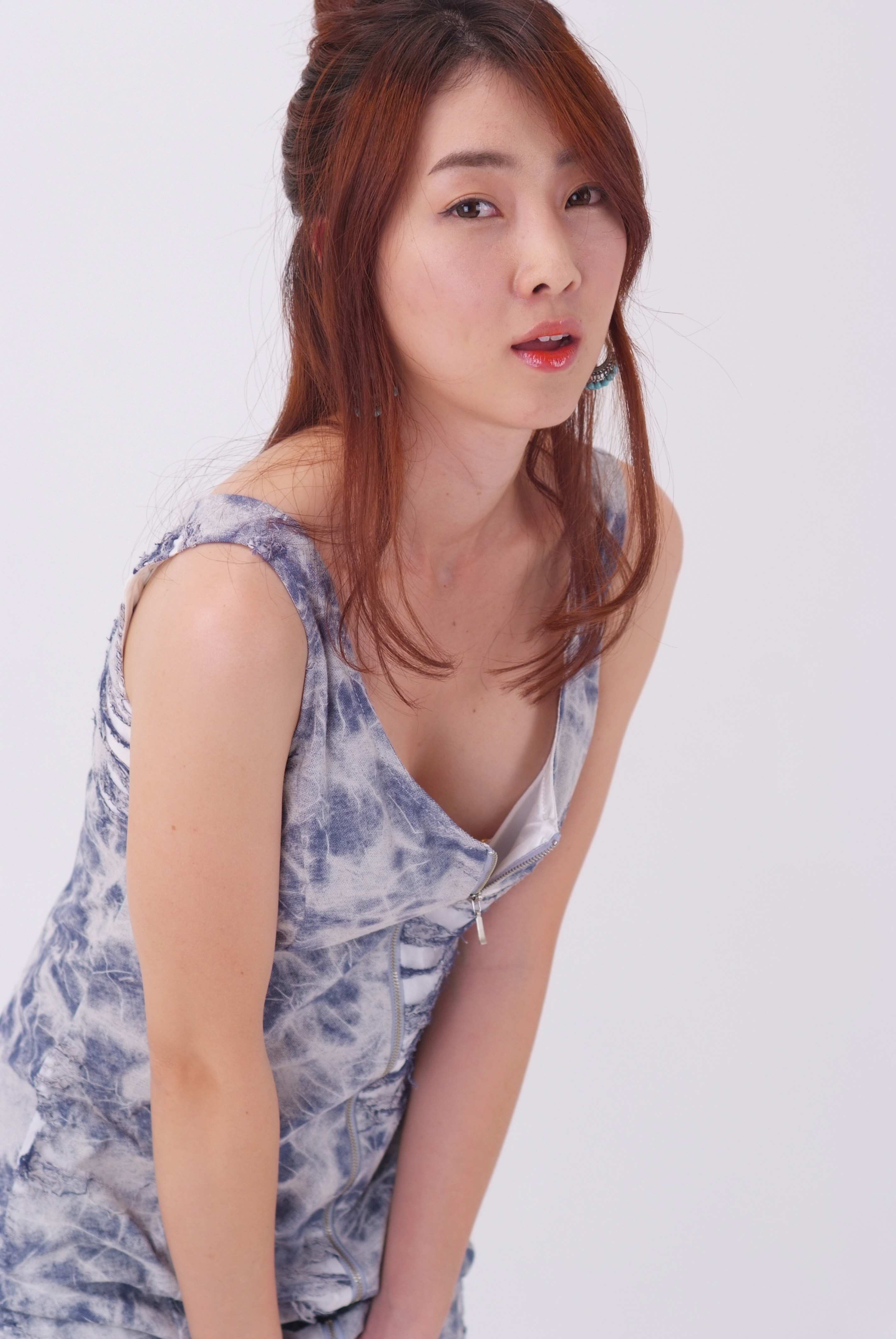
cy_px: 670
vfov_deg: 16.0
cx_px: 448
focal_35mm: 128
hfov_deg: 10.7
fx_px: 4766
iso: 200
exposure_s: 1/125
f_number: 4
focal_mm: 85
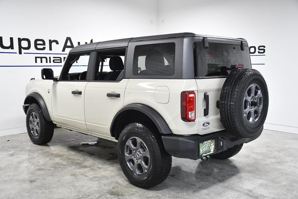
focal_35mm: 36
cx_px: 149
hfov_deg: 53.1
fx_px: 298
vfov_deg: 36.9
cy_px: 100
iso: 2500
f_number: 4.5
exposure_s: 1/400
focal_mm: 24
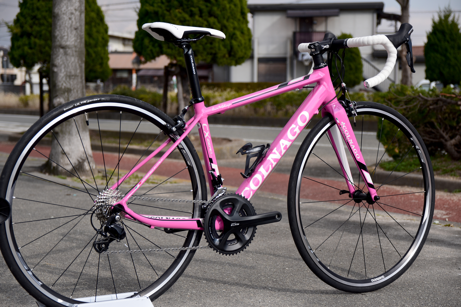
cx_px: 230
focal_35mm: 75
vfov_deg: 18.2
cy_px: 154
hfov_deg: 27.0
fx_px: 960
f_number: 4
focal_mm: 50
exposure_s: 1/1600
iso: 200
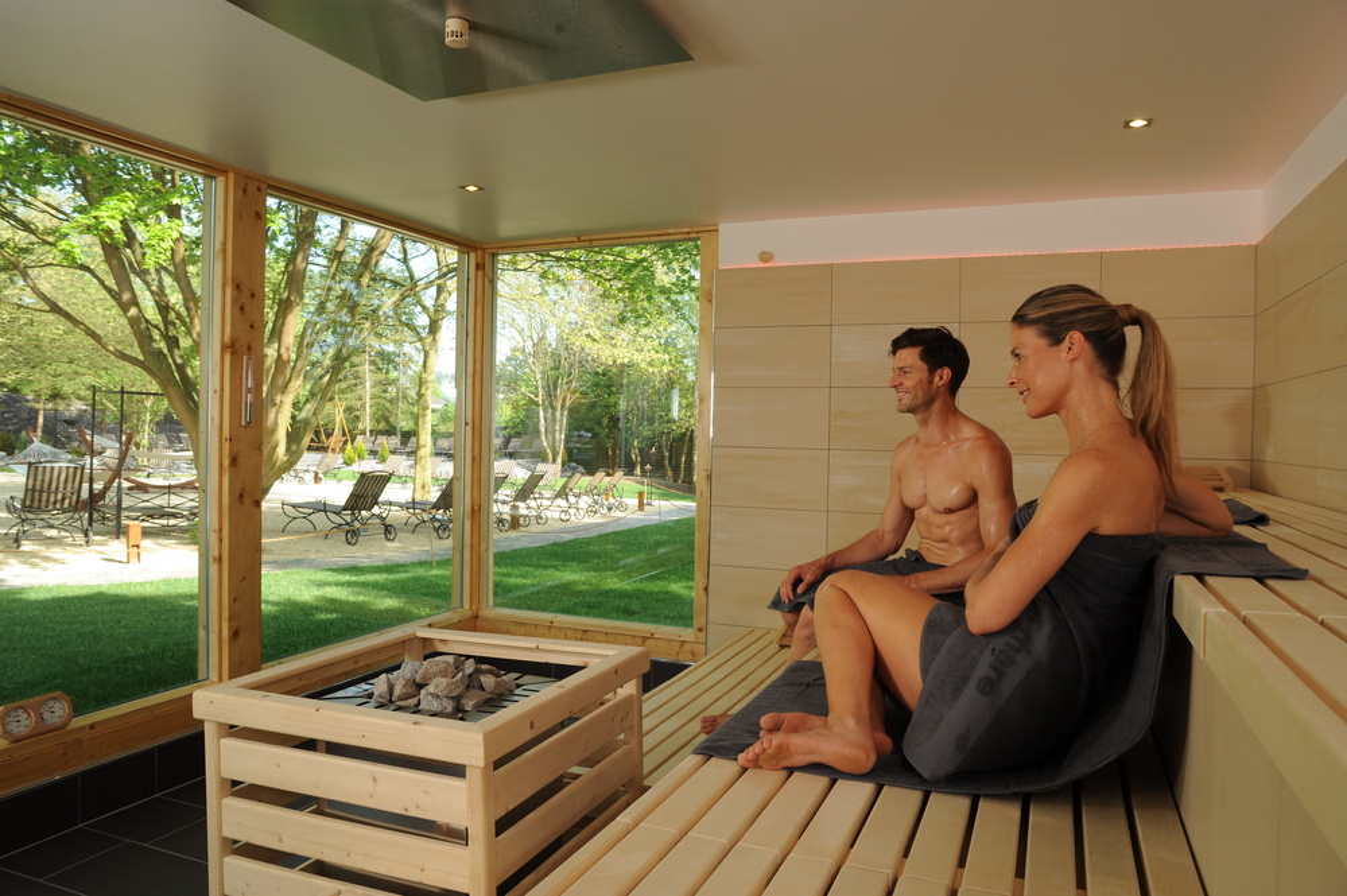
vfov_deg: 53.1
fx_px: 897
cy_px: 448
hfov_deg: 73.8
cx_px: 674
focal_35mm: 24
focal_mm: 24
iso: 250
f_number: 8
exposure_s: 1/50
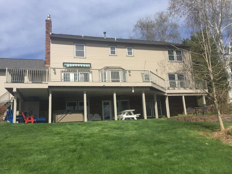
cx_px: 116
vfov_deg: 48.2
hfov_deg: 61.7
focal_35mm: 29
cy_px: 87
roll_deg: +4.0
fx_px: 194
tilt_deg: +10.8
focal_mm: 4.15
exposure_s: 1/2825
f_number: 2.2
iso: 32
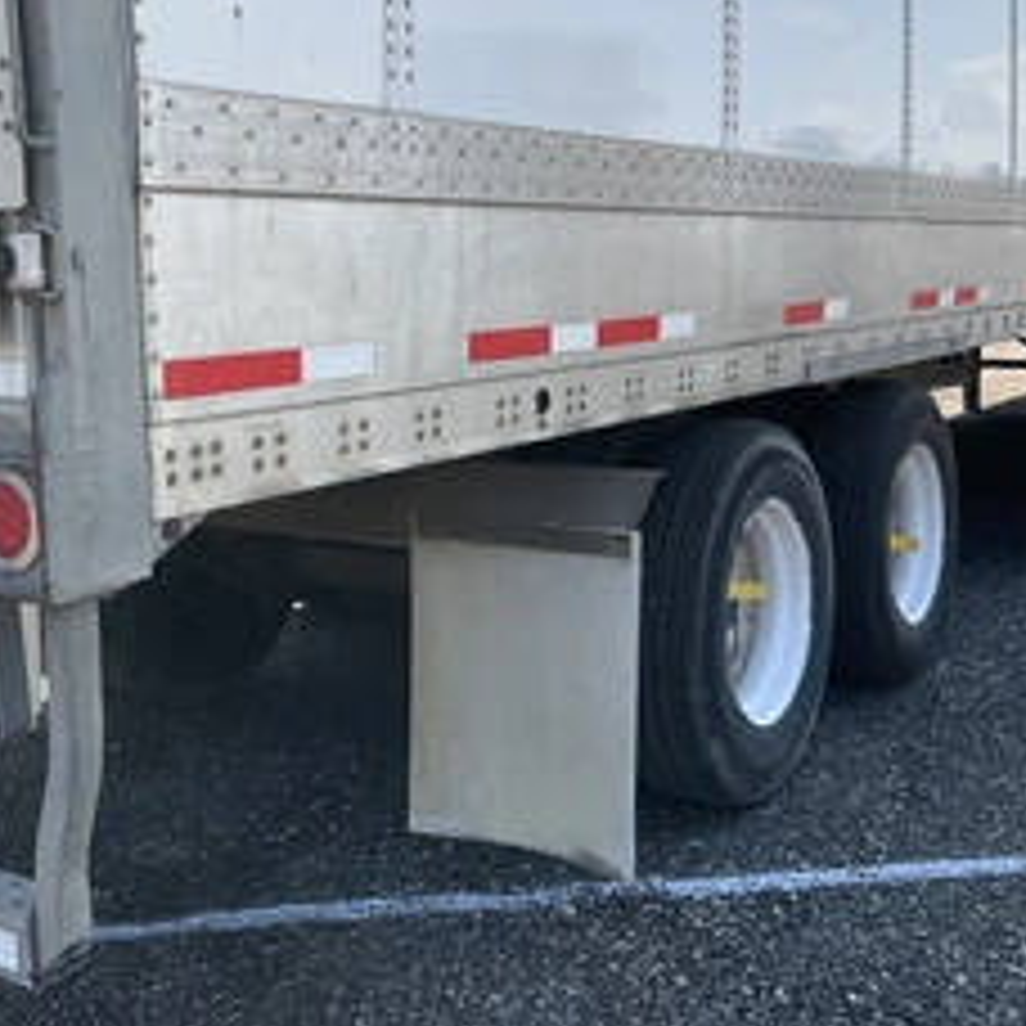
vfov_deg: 37.5
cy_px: 441
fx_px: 1509
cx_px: 459
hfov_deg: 37.5
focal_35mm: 45
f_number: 1.8
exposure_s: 1/855
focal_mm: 3
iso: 25
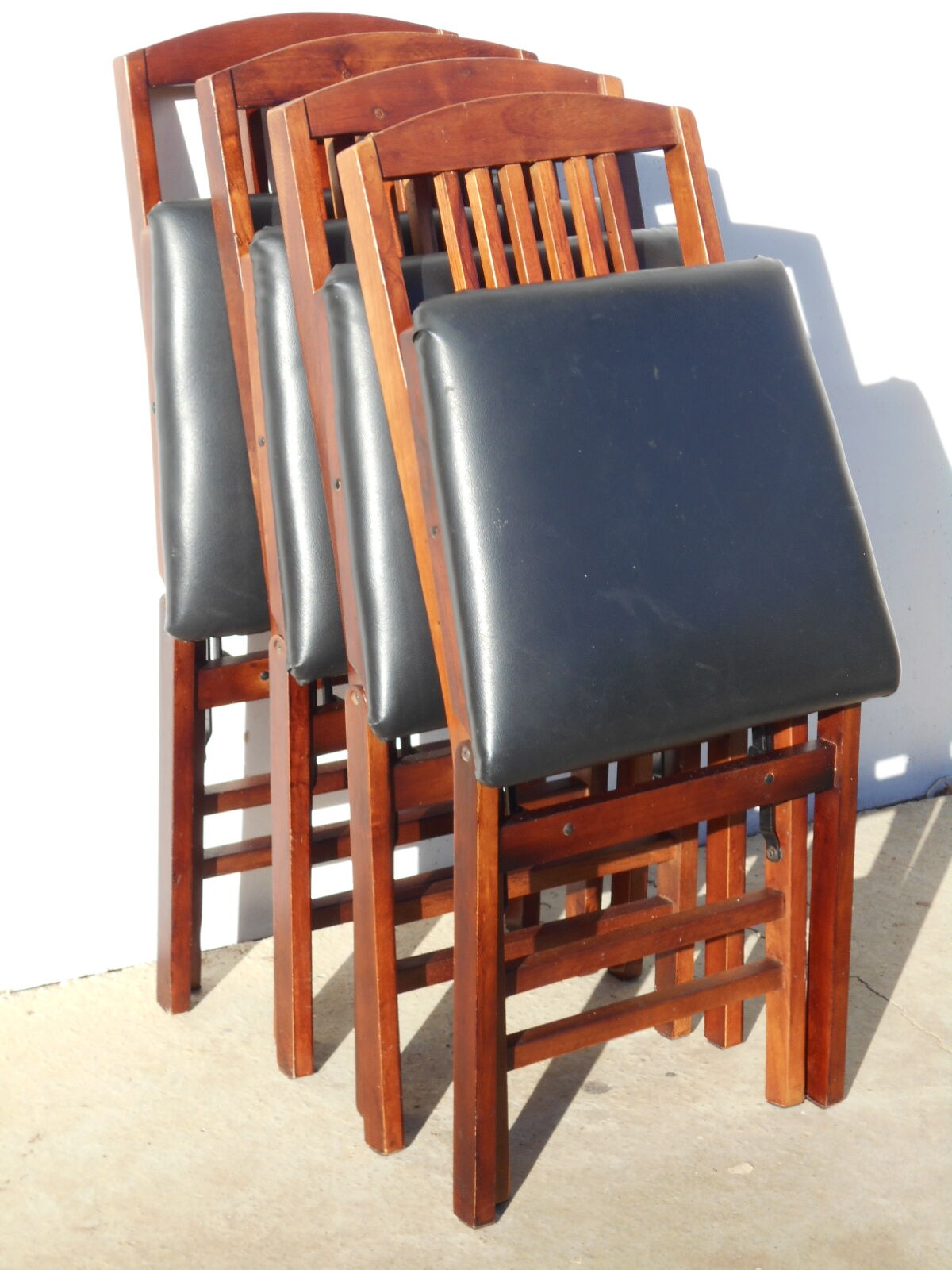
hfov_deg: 17.2
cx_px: 476
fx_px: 3154
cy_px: 635
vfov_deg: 22.8
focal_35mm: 86
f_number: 6.3
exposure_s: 1/125
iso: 80
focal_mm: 15.4
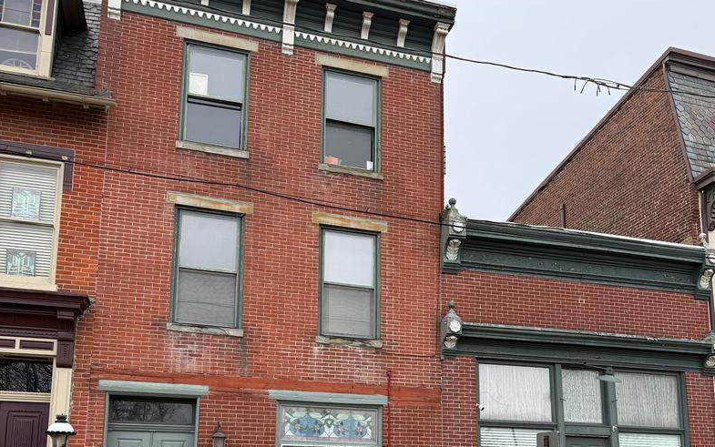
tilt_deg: +10.7
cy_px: 391
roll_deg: -0.8
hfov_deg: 55.3
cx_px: 367
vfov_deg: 34.5
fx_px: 682
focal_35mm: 35
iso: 80
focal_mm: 6.76
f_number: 1.78
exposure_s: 1/1292
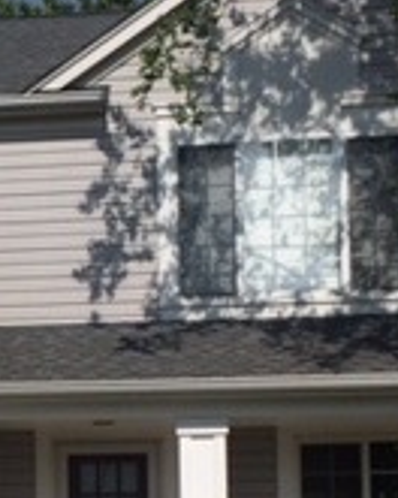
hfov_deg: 13.6
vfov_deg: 17.1
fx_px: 1620
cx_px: -100
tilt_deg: +2.3
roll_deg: +1.6
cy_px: 501
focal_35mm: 110
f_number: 2.2
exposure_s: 1/6849
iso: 32
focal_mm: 4.15
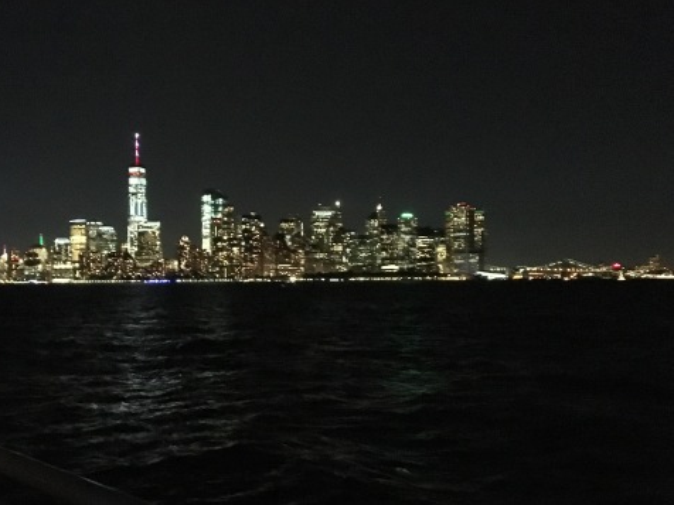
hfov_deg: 47.5
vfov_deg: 36.8
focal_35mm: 39
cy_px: 280
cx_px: 255
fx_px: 759
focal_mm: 4.15
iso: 2000
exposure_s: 1/15
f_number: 2.2
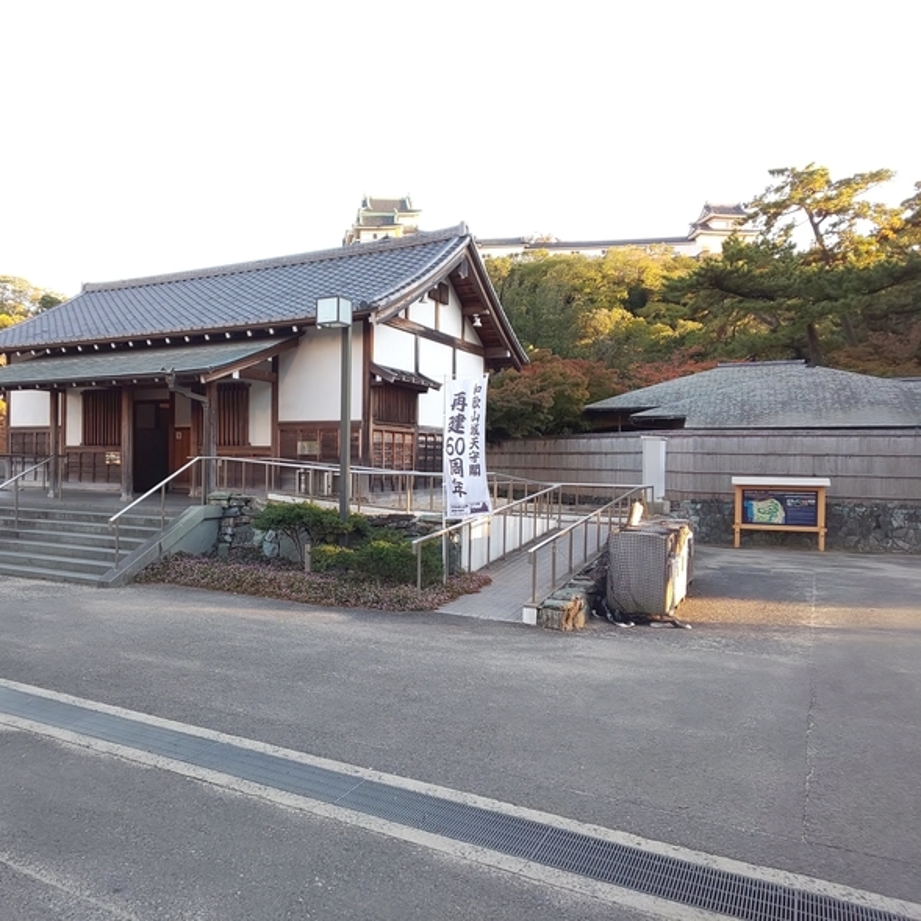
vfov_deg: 65.0
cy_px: 453
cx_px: 311
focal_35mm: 24
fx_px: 722
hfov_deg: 63.5
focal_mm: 3.45
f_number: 1.94
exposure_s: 1/100
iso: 48
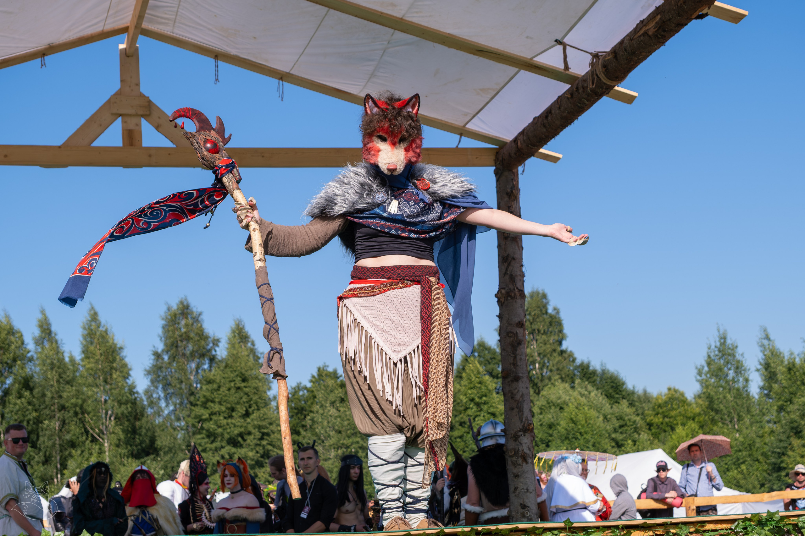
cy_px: 255
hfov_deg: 31.7
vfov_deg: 21.4
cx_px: 427
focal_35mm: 63
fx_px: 1419
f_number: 4
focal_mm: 37.6
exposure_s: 1/1000
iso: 160
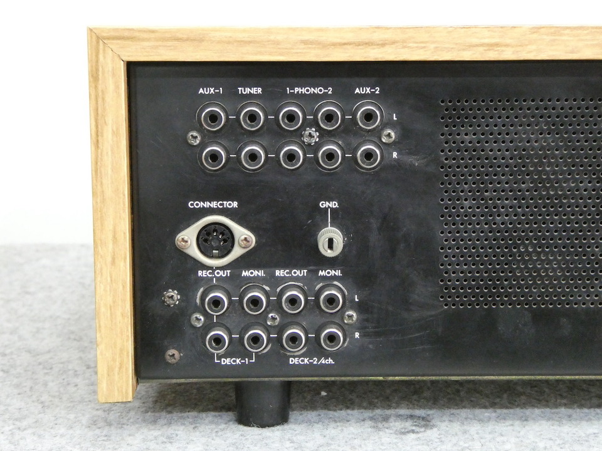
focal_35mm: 84
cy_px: 226
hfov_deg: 23.3
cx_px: 301
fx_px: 1461
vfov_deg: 17.6
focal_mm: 15
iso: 1600
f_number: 4.8
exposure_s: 1/30
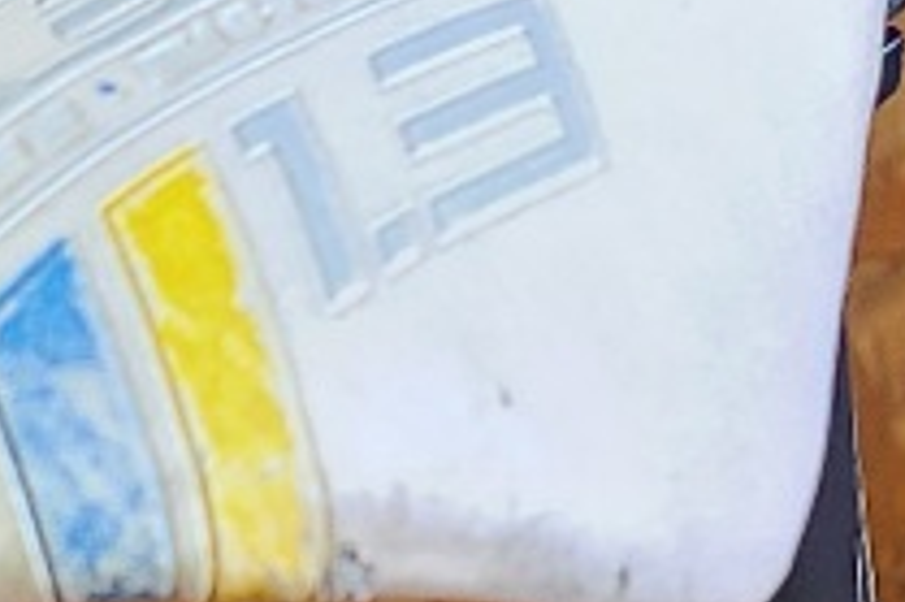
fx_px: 5250
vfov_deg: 6.4
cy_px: 1163
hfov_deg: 9.8
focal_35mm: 209
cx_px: 805
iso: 125
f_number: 1.8
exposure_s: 1/50
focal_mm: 5.4
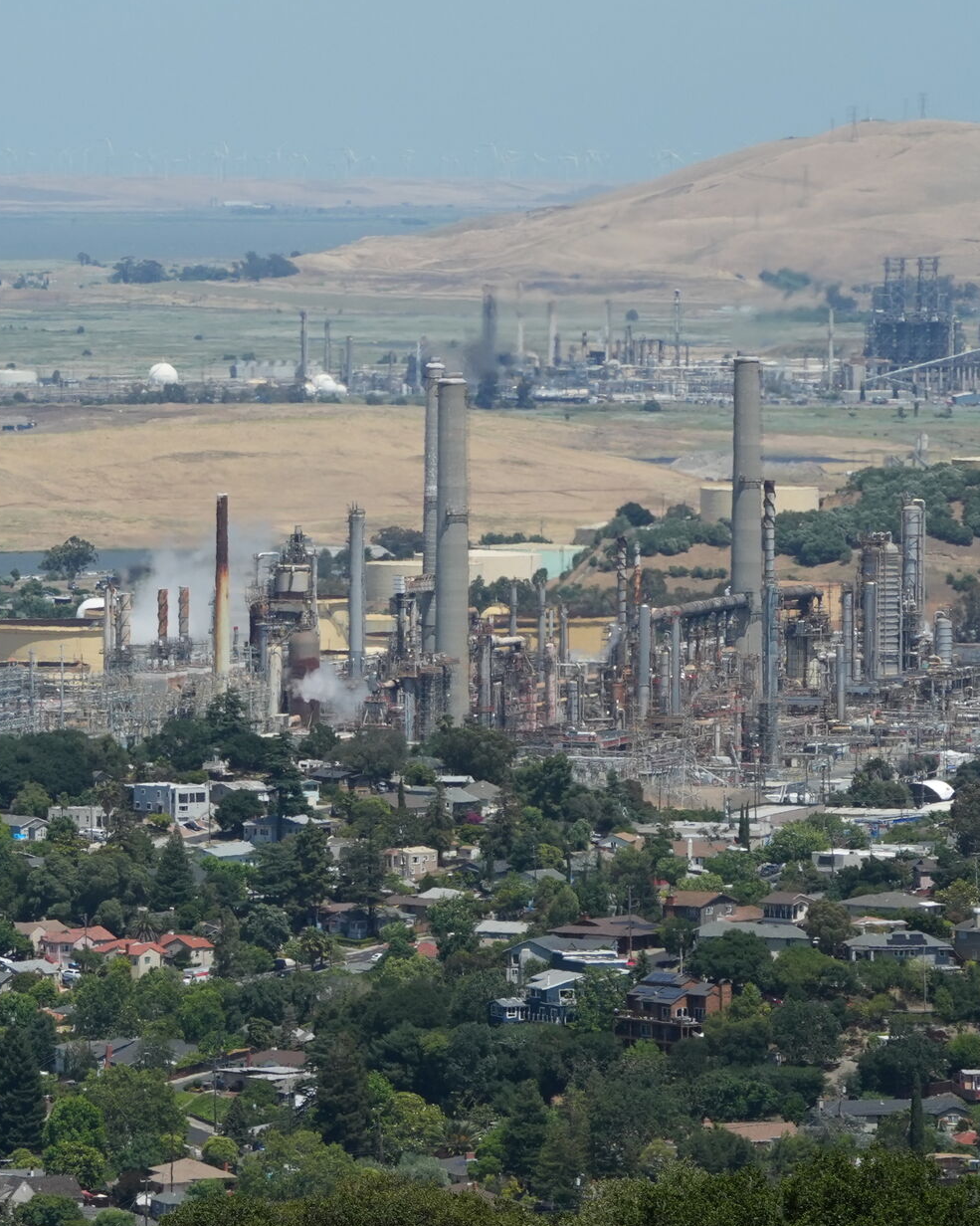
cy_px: 458
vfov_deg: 6.6
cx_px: 160
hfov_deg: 5.3
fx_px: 10627
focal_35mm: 293
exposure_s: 1/3200
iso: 400
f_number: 5.6
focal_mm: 89
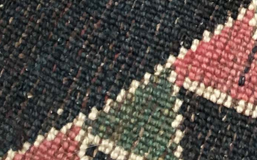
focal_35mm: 181
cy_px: -438
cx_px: 301
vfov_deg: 6.2
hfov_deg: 11.4
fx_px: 1268
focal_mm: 4.15
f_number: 2.2
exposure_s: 1/33
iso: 125
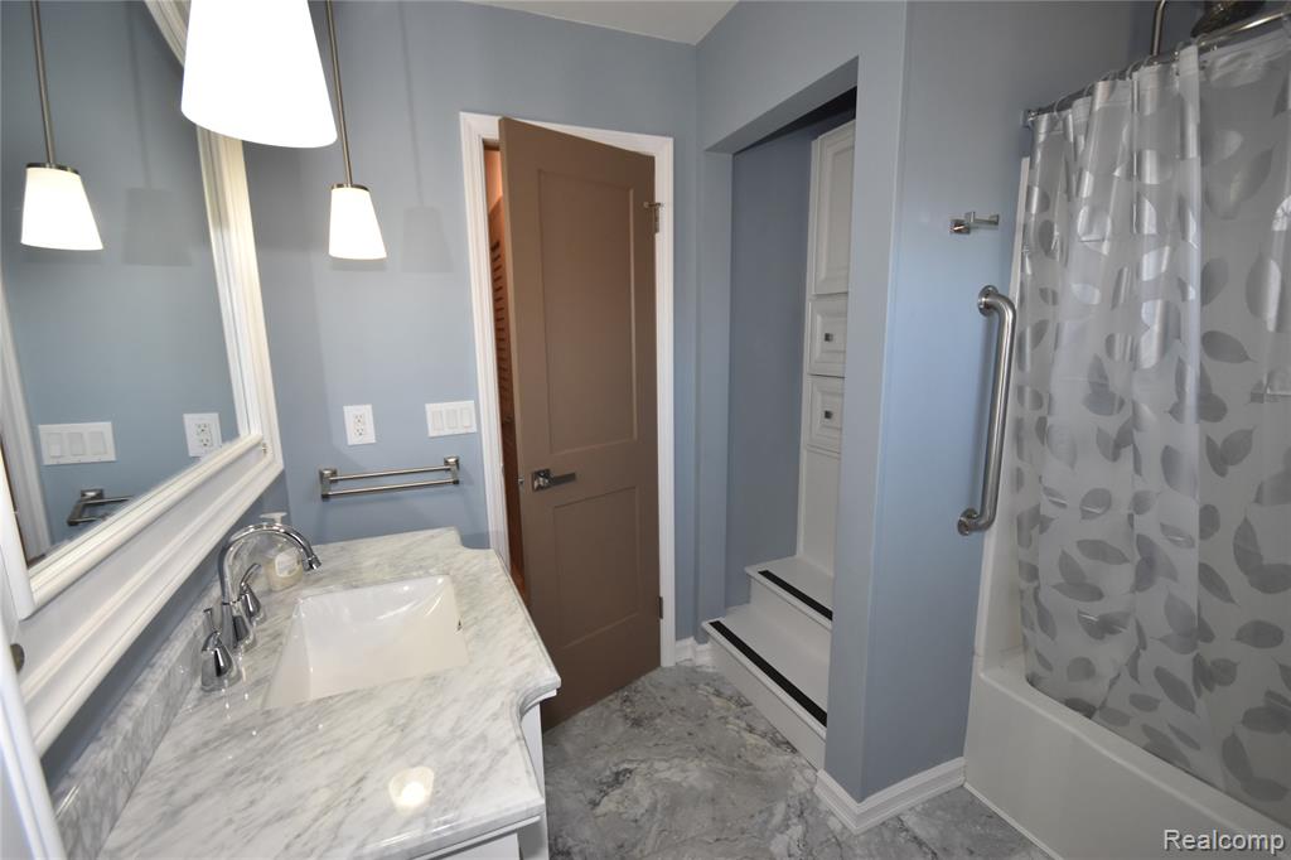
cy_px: 430
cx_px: 646
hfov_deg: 100.4
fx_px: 538
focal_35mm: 15
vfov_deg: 77.3
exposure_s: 1/125
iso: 800
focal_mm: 10
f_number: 5.6
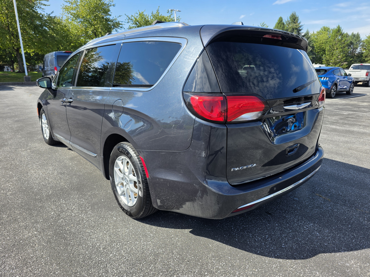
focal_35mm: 23
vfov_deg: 58.9
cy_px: 138
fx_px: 246
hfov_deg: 73.9
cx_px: 185
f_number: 1.7
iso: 40
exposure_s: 1/1332
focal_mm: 6.3
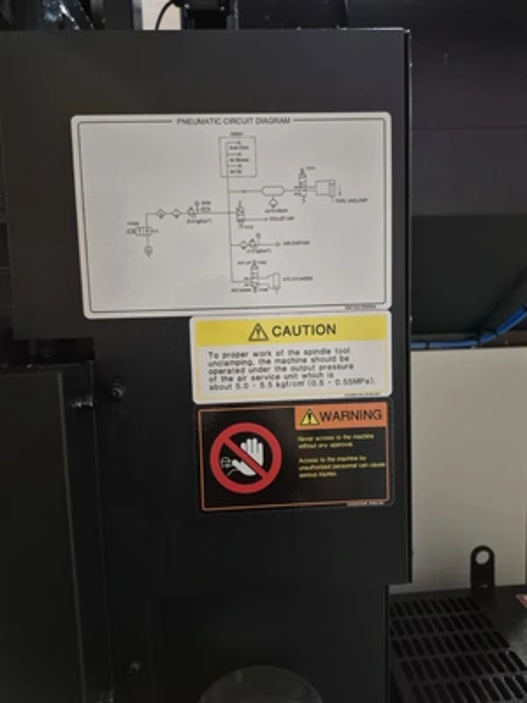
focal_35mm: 23
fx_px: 467
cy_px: 352
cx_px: 264
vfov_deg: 73.9
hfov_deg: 58.9
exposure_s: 1/60
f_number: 1.8
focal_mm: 5.4
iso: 1000
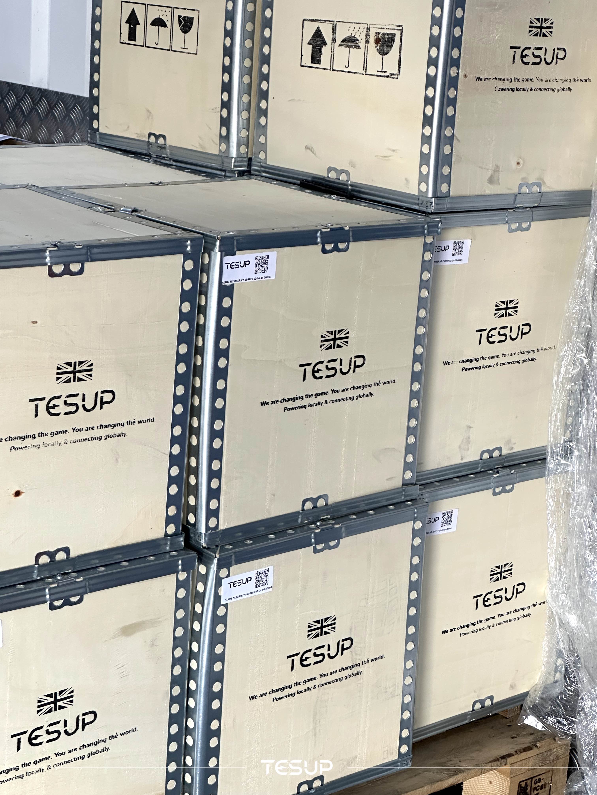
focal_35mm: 77
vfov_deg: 25.3
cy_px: 398
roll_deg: -4.0
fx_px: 1771
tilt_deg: -14.5
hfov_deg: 19.1
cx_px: 298
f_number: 2.8
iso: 200
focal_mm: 9
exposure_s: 1/100
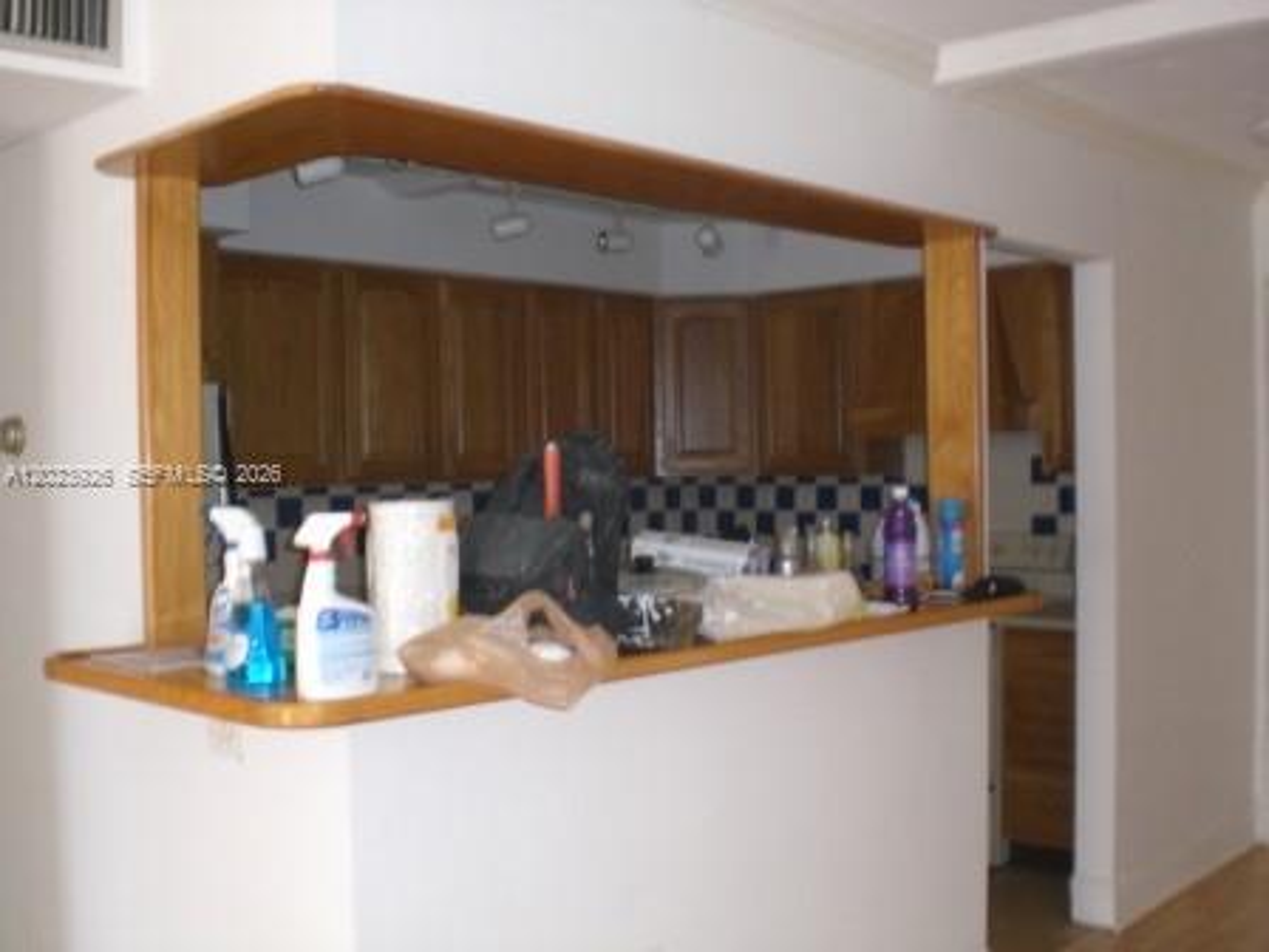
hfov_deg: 49.0
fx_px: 1393
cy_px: 476
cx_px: 634
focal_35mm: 38
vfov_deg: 37.7
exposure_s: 1/60
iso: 200
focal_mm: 6.3
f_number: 3.1
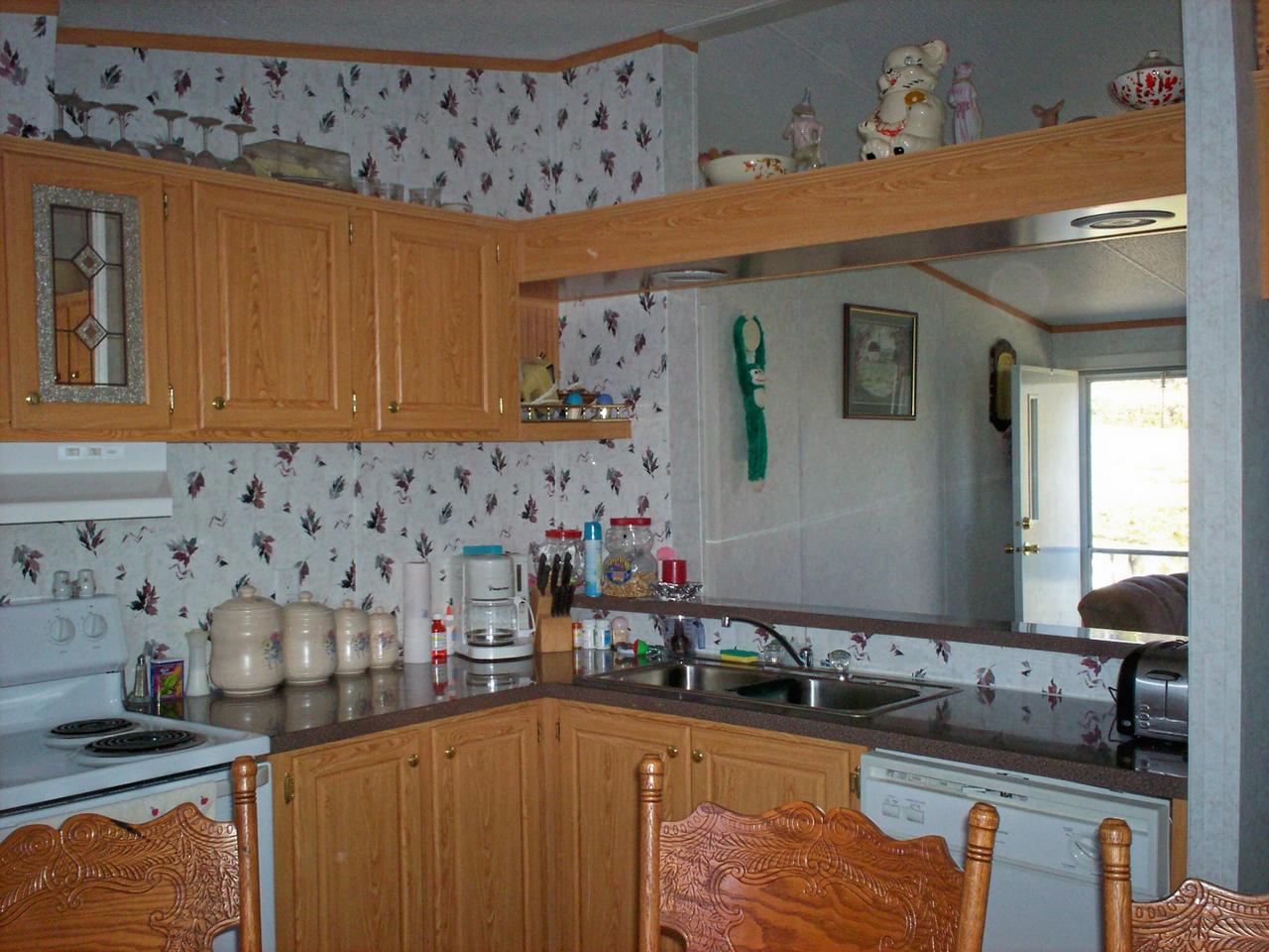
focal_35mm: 36
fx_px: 1320
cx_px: 634
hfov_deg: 51.4
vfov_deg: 39.7
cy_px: 476
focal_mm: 6
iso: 140
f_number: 4.5
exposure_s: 1/60
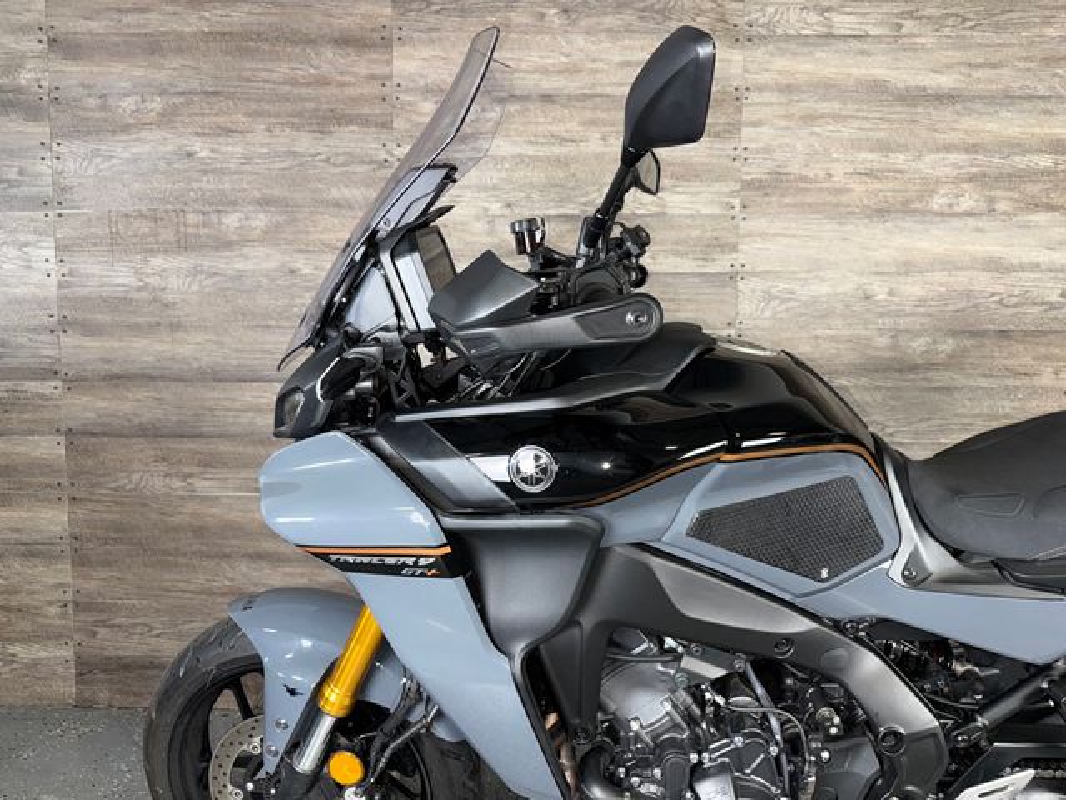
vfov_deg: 56.8
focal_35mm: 24
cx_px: 533
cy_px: 400
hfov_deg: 71.6
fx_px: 739
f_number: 1.78
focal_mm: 6.76
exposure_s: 1/24
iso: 80
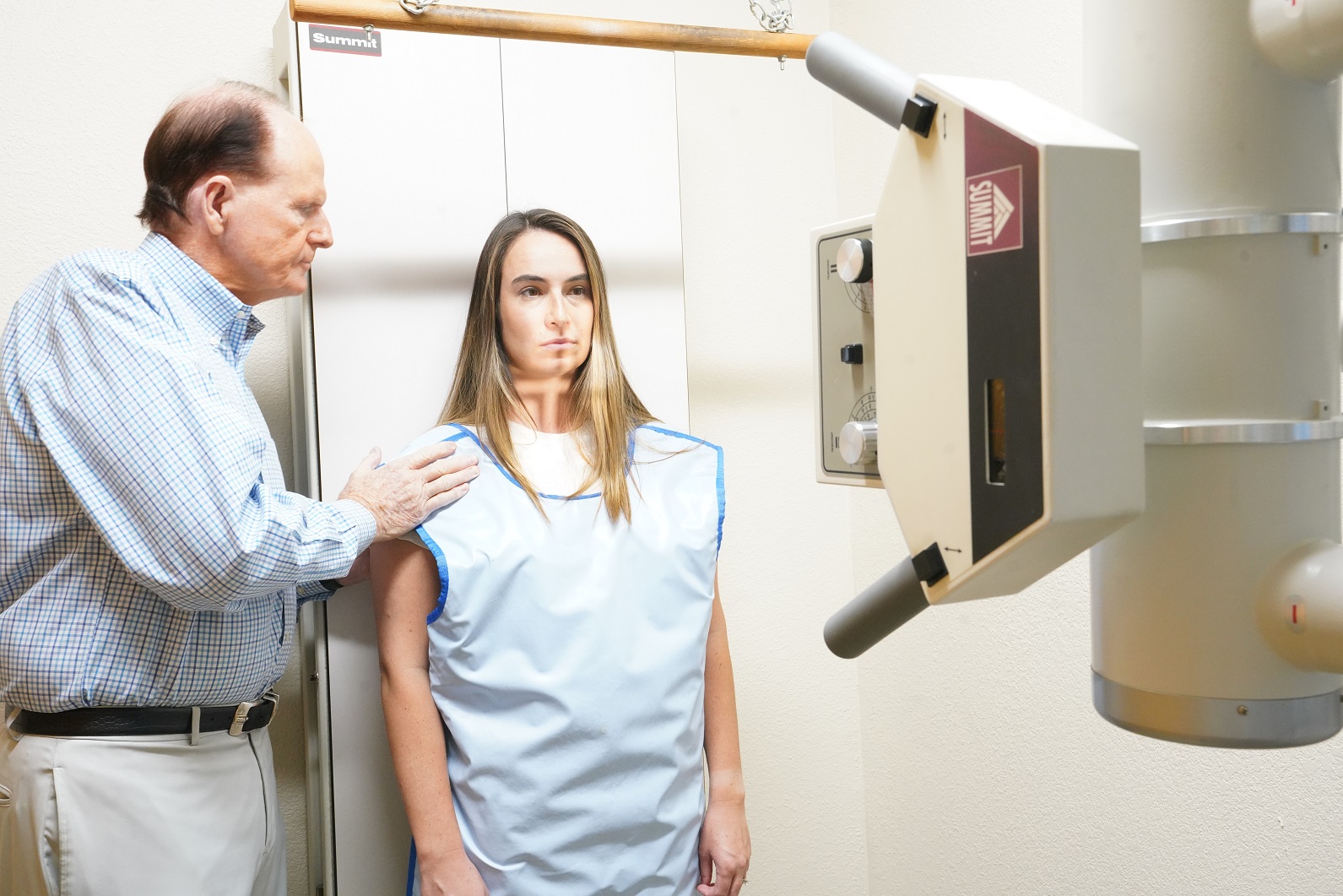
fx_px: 1306
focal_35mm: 35
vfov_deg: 37.9
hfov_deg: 54.4
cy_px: 448
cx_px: 672
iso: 5000
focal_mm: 35
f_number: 10
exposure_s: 1/20
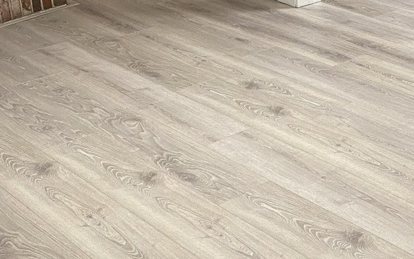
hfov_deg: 27.0
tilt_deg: -22.1
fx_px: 835
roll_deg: +0.2
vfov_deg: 17.5
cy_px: 75
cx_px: 367
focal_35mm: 74
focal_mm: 4.25
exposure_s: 1/60
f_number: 1.8
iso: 250
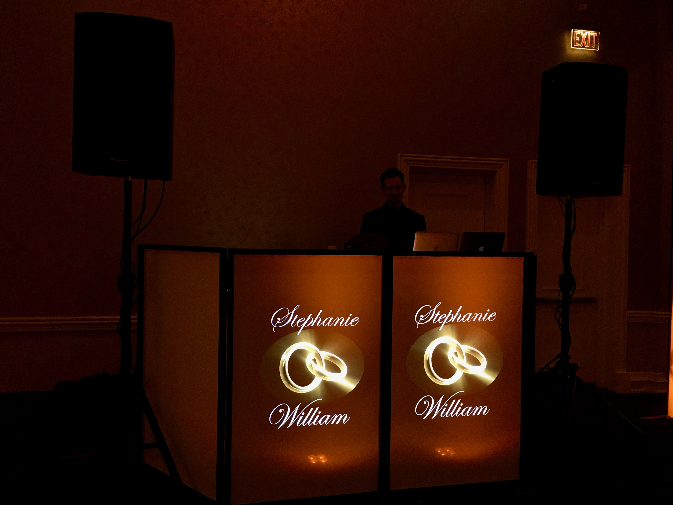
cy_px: 252
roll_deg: -1.3
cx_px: 336
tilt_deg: -0.3
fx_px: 564
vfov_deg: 48.2
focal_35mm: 29
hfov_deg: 61.7
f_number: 2.2
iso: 40
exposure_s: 1/15
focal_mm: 4.15
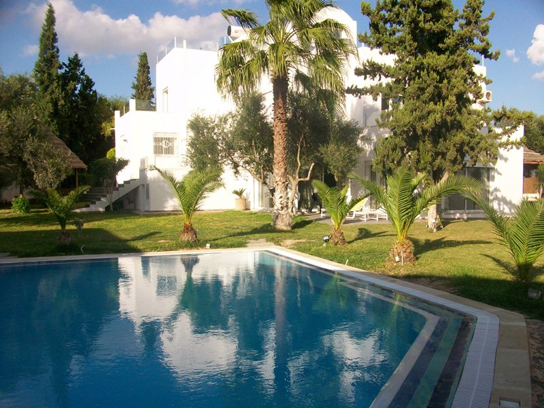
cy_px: 204
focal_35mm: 32
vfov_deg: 44.2
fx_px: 503
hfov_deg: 56.8
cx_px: 272
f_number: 5.5
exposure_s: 1/320
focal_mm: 5.7
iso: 64
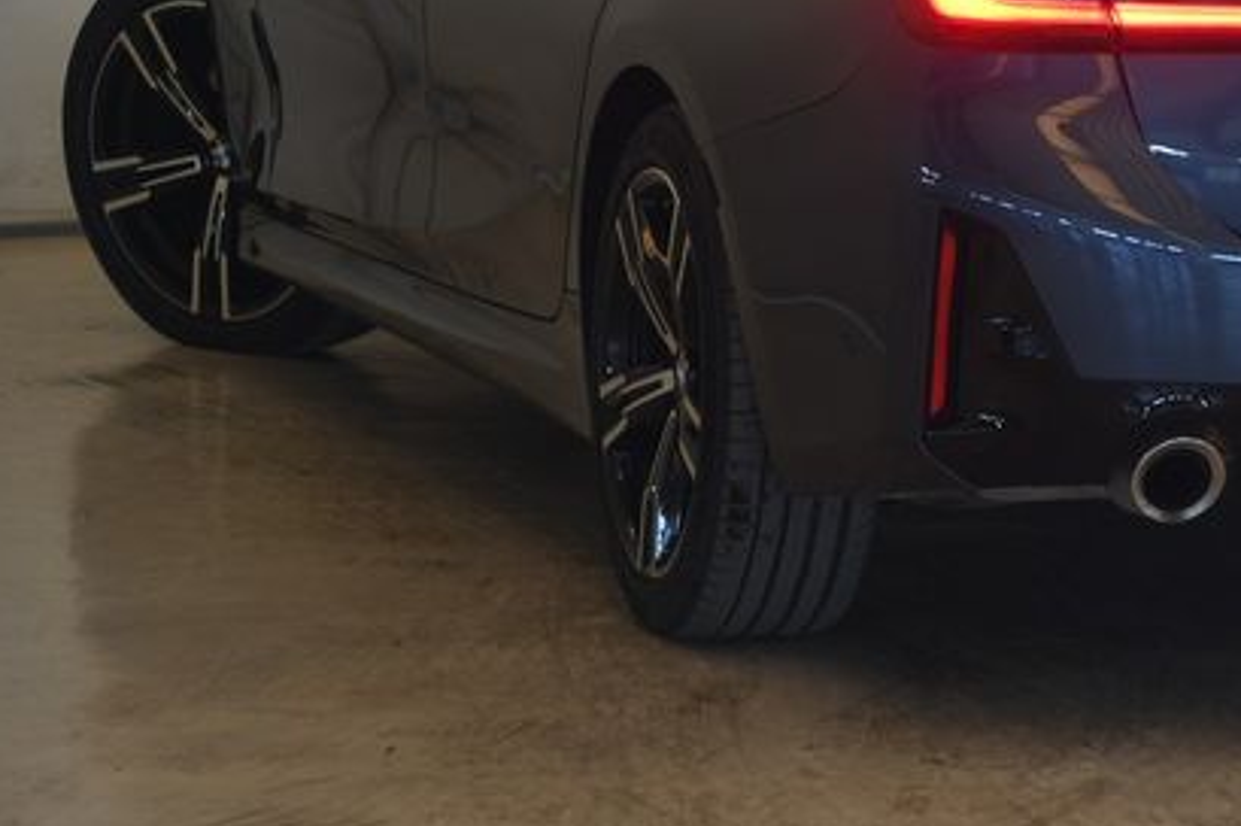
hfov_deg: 8.7
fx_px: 8094
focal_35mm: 235
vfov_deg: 5.8
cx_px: 1177
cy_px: 50
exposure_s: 1/10
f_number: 4.2
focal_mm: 80
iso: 100
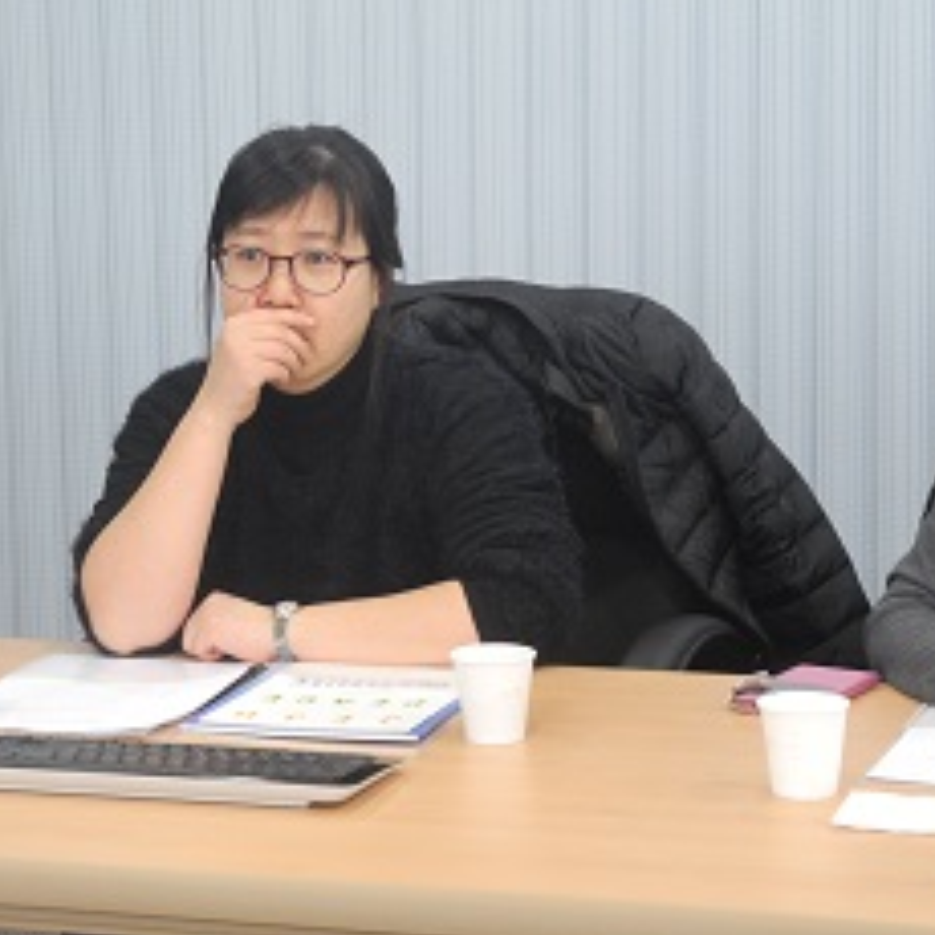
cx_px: 242
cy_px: 472
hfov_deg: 13.2
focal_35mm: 132
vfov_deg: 13.2
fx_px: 4034
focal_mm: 20.1
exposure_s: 1/14.2
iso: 400
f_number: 4.5
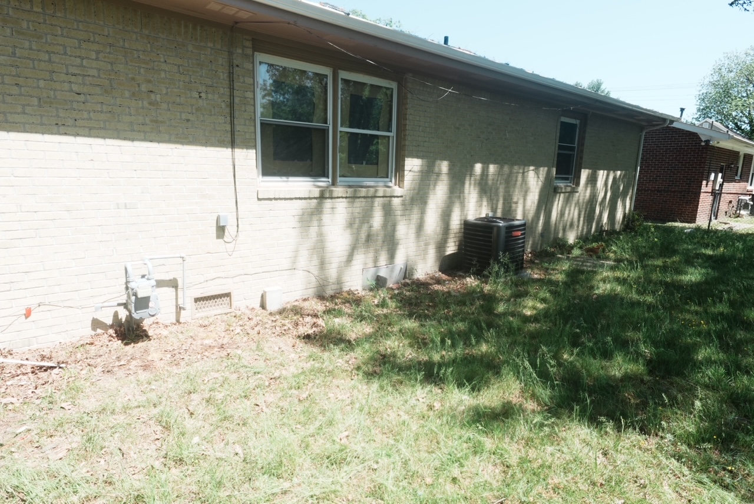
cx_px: 377
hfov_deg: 83.9
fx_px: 419
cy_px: 252
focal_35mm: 20
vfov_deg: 62.0
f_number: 2
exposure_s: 1/1600
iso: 125
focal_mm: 7.6
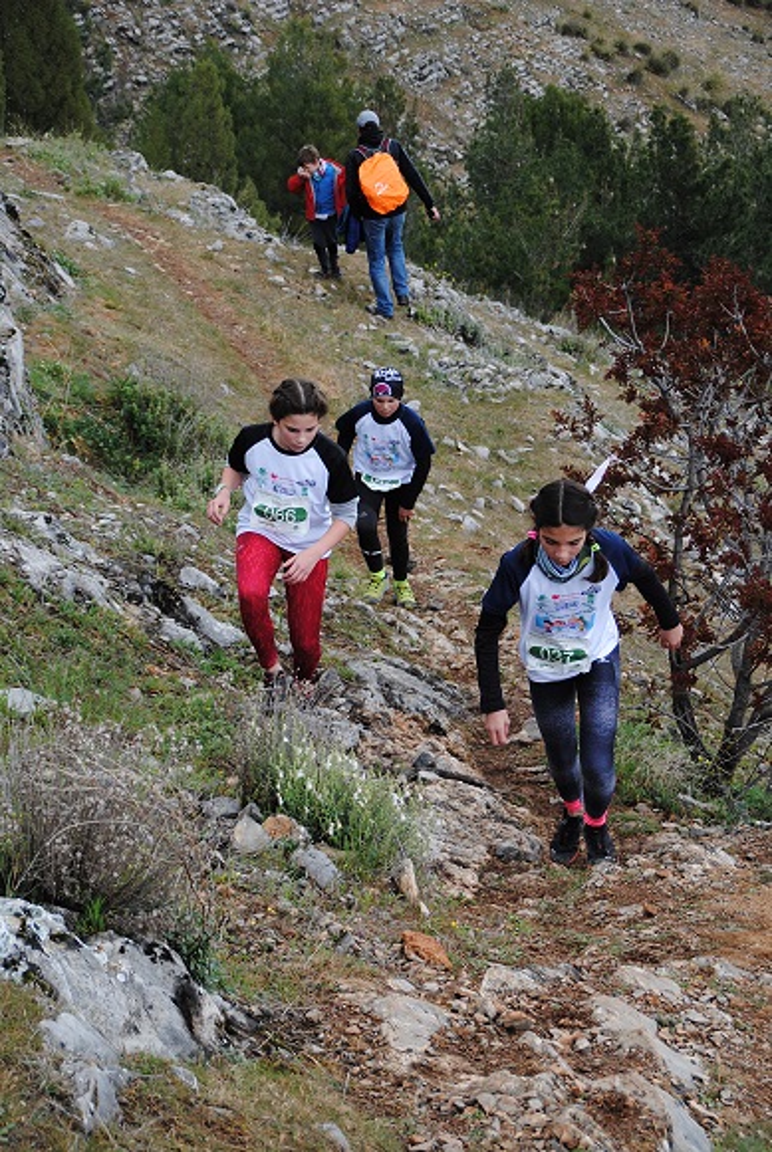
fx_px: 2694
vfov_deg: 24.2
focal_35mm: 84
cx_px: 386
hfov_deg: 16.3
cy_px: 576
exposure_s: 1/320
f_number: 5
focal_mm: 56
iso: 200
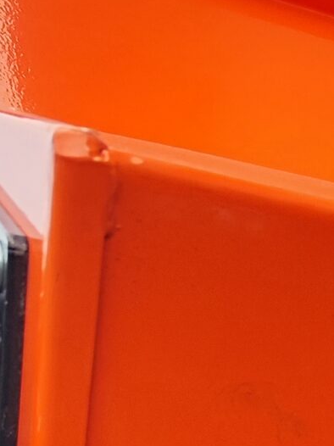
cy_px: 973
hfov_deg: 12.3
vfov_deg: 13.9
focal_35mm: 112
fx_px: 1442
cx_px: 569
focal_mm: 7.01
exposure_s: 1/315
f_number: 1.69
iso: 50
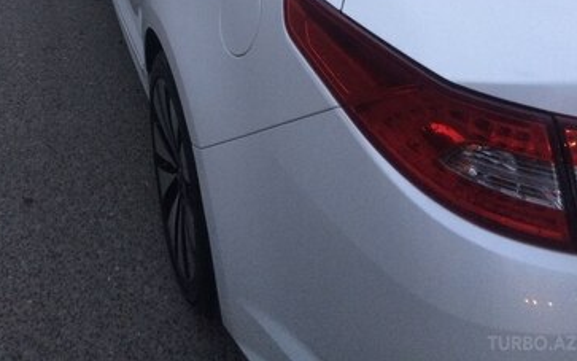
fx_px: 661
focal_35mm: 42
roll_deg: -0.4
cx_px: 288
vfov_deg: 28.0
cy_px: -30
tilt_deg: -22.3
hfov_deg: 47.2
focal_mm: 4.15
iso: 200
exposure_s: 1/33
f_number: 2.2
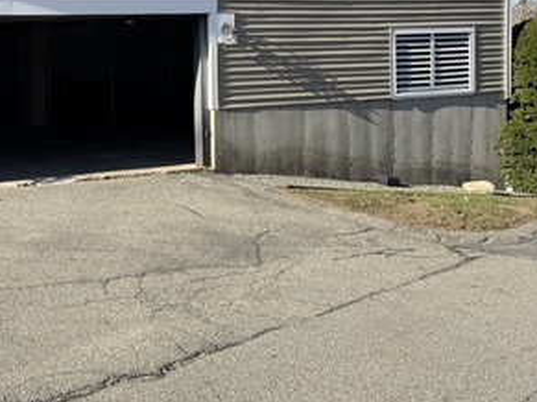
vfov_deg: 26.1
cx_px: -36
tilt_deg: -2.1
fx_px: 853
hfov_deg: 31.5
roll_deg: +1.0
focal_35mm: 55
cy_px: 85
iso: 80
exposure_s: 1/1923
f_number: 1.78
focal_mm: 6.76
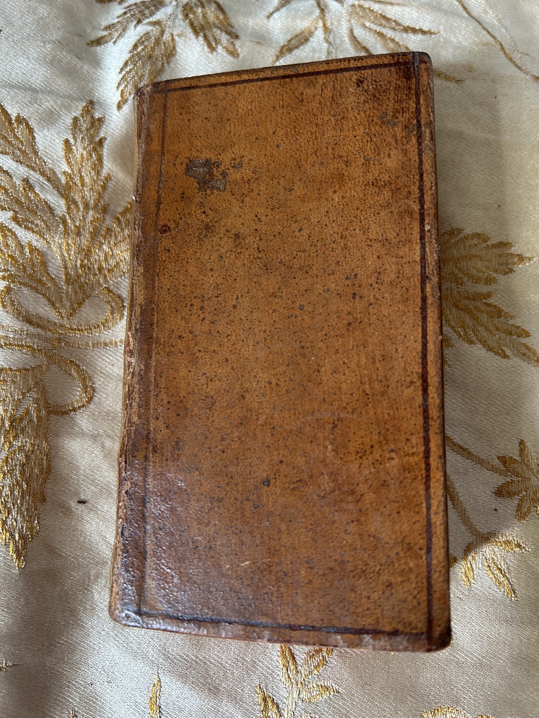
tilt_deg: -73.1
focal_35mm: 26
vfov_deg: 67.3
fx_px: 540
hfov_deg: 53.1
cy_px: 359
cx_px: 270
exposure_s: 1/75
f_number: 1.5
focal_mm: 5.7
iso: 125
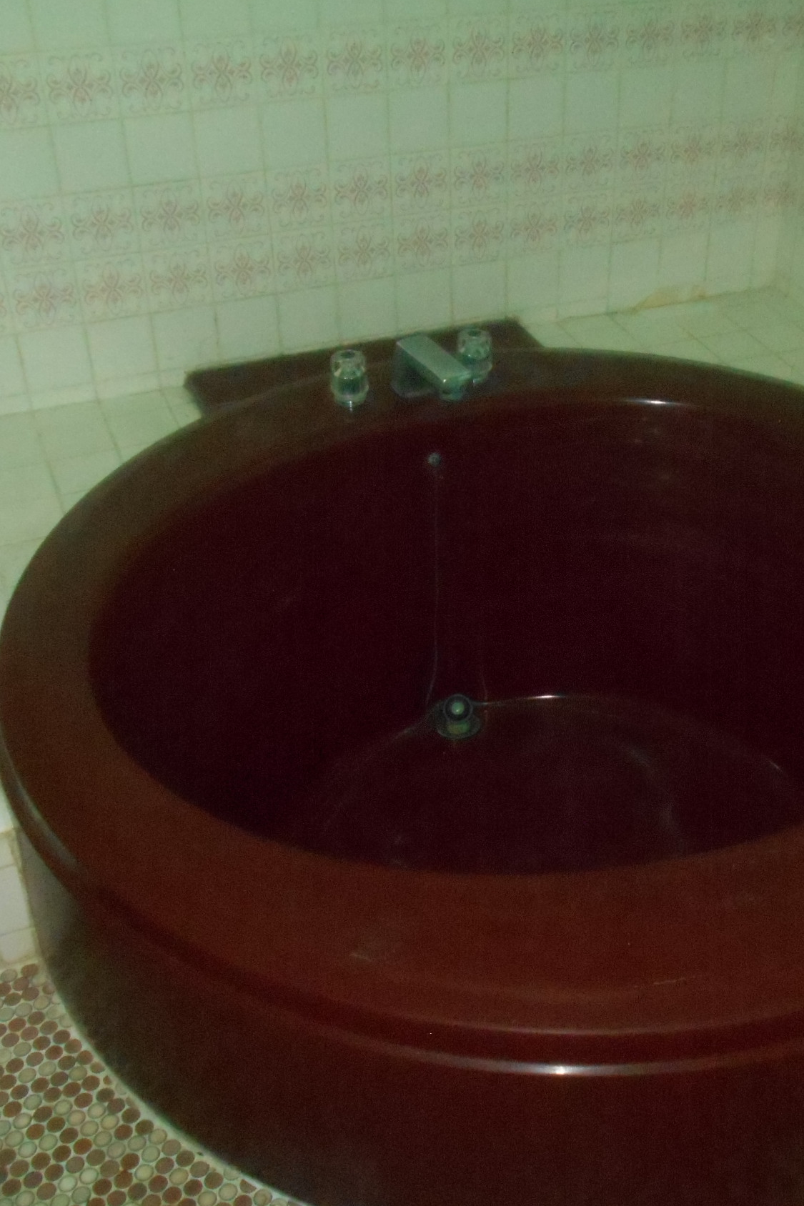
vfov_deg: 46.4
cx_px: 572
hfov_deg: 31.5
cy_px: 599
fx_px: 1407
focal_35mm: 42
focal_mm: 5.1
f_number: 3.4
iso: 800
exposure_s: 1/25
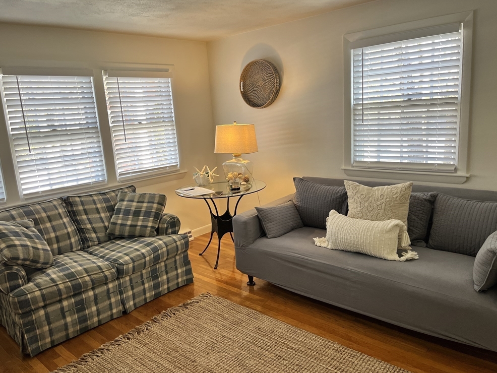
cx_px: 246
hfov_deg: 65.3
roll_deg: +3.8
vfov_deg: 51.4
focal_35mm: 27
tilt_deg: -10.8
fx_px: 388
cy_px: 189
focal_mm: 5.1
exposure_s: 1/120
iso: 100
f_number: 1.6
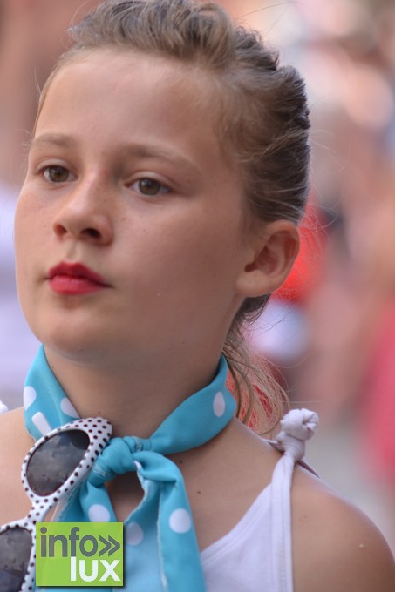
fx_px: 5582
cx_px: 79
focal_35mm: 339
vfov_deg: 6.1
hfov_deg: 4.1
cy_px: 296
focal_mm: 150
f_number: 3.5
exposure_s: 1/500
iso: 200
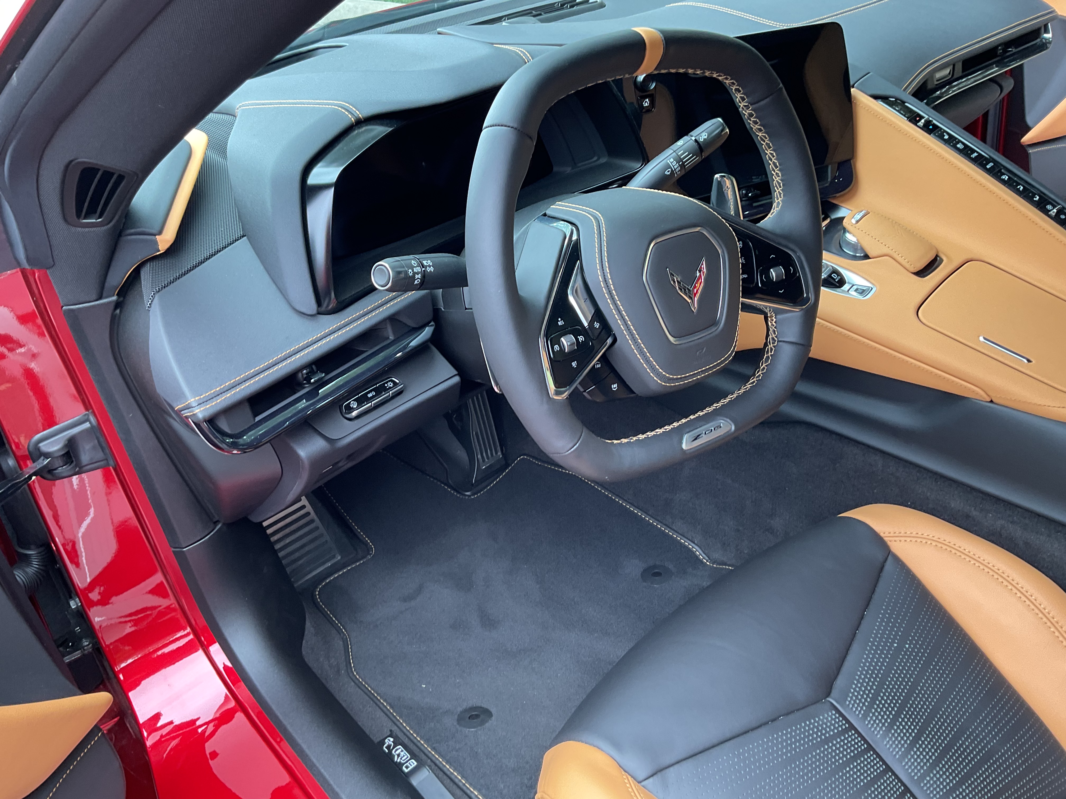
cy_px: 400
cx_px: 533
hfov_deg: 61.7
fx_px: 893
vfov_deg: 48.2
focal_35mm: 29
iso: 40
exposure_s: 1/60
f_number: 1.8
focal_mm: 3
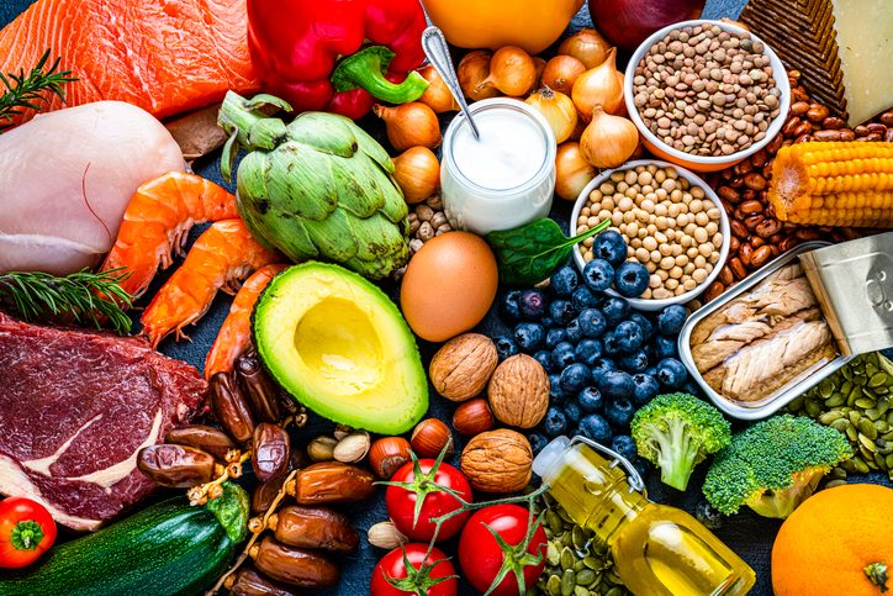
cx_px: 446
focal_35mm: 40
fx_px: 992
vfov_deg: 33.4
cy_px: 298
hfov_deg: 48.4
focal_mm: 40
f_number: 11
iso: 100
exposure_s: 1/100
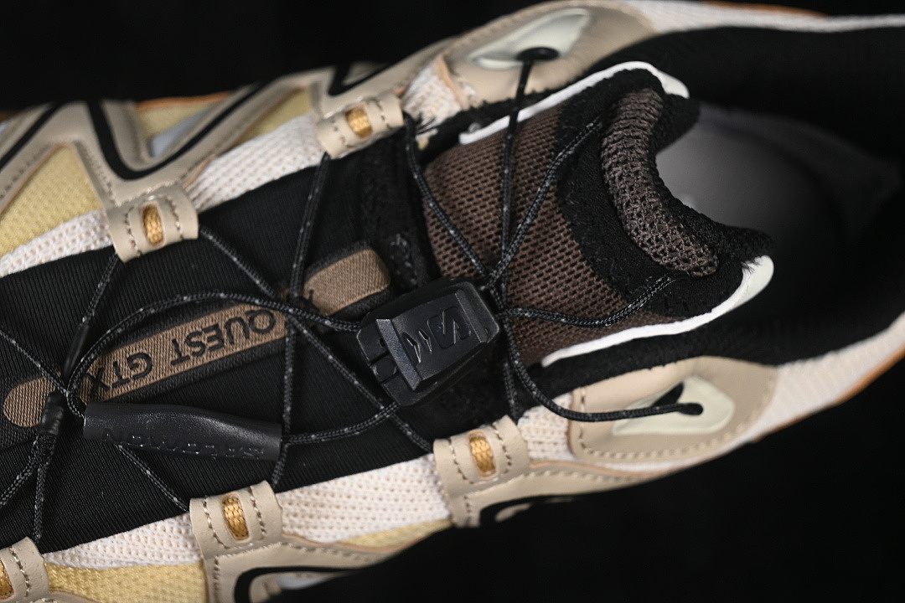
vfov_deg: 18.2
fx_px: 1885
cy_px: 302
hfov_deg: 27.0
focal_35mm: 75
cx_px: 452
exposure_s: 1/60
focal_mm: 50
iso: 160
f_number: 6.3
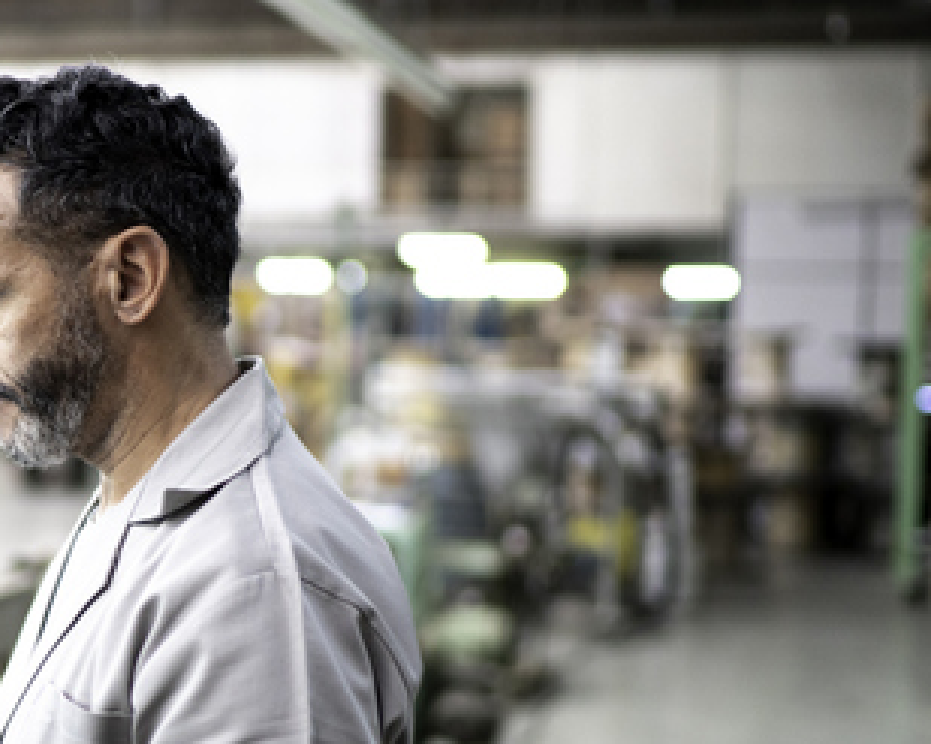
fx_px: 2121
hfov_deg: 23.6
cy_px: 474
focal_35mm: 77
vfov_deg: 19.9
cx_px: -12
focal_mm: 35
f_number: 1.4
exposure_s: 1/320
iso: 800
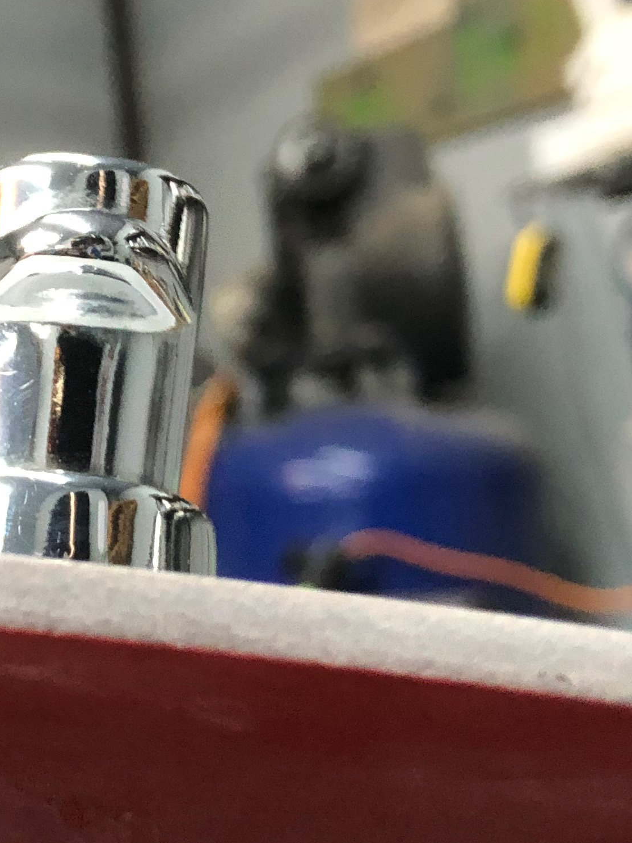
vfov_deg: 25.6
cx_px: -62
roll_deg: +2.6
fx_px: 1850
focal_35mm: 76
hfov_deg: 18.6
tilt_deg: +0.8
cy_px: 542
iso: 100
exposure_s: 1/15
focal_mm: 4
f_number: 1.8
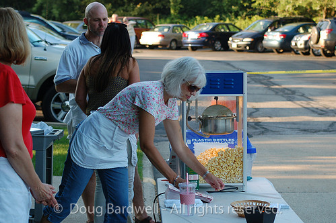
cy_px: 101
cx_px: 168
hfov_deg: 17.8
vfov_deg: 11.9
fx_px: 1073
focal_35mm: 115
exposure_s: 1/160
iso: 200
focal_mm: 66
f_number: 4
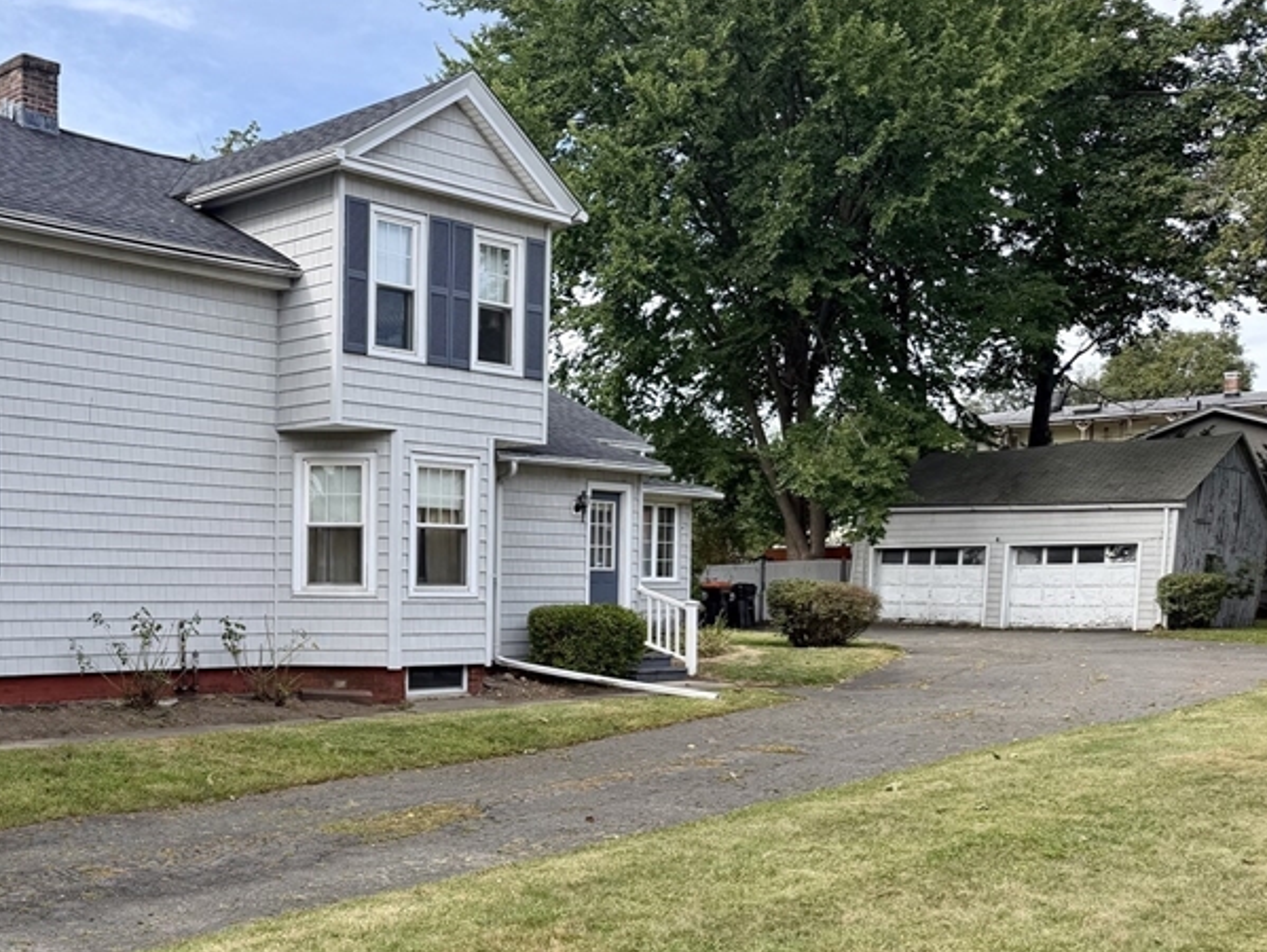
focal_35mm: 41
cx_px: 195
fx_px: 1502
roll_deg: -0.1
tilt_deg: -1.7
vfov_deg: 34.9
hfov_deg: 42.9
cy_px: 616
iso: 100
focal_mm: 6.76
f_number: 1.78
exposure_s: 1/1855
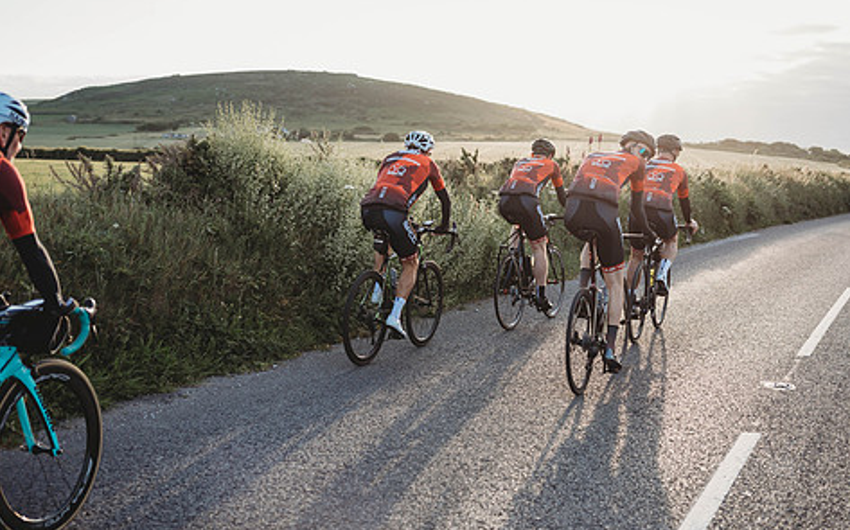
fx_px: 1158
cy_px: 305
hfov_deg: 40.3
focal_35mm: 50
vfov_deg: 25.8
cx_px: 464
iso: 100
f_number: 2.5
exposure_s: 1/500
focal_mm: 40
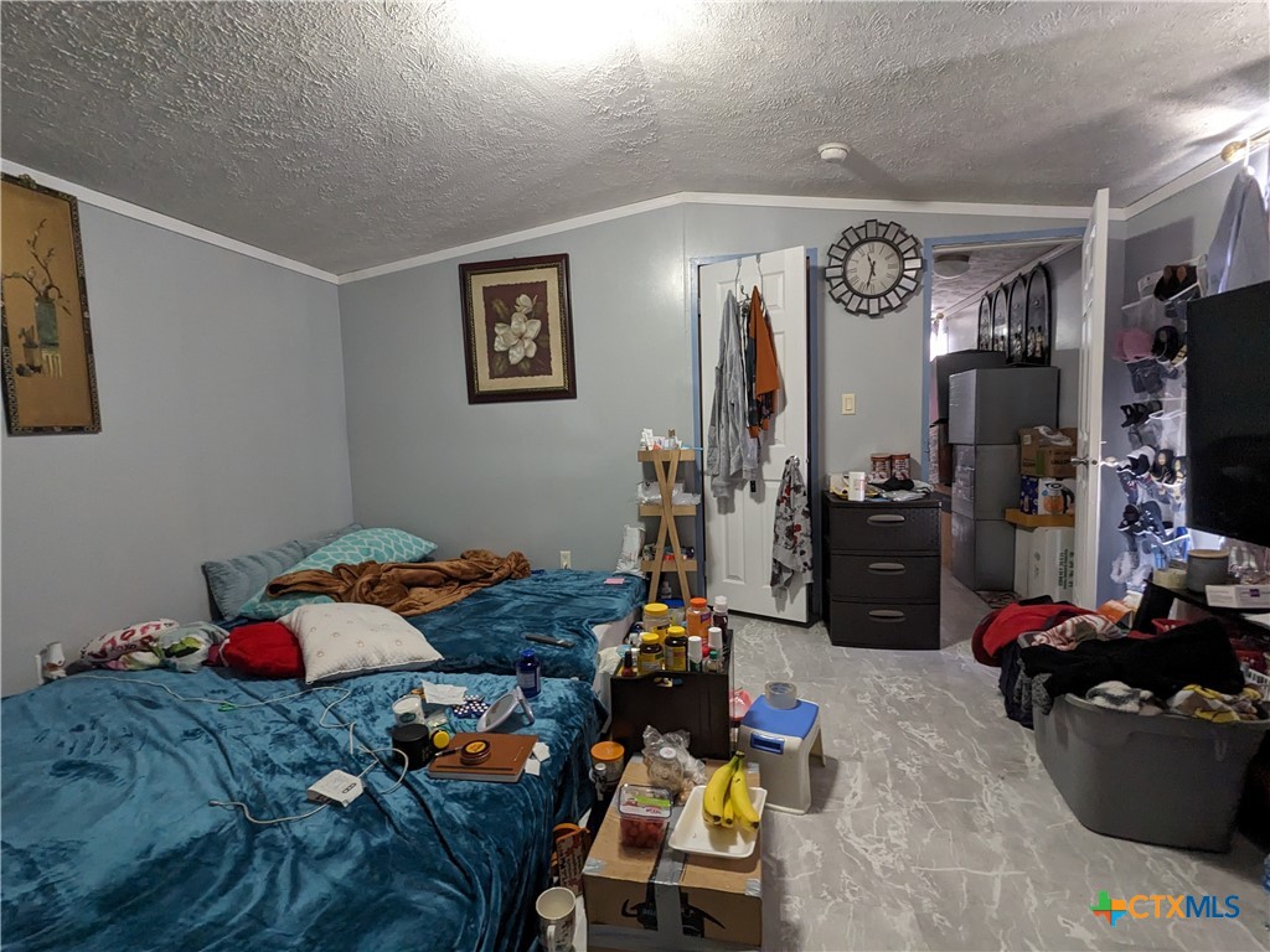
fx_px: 587
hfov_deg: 94.5
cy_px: 476
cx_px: 635
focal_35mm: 16
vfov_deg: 78.1
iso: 539
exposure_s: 1/40
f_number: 2.2
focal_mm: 2.35
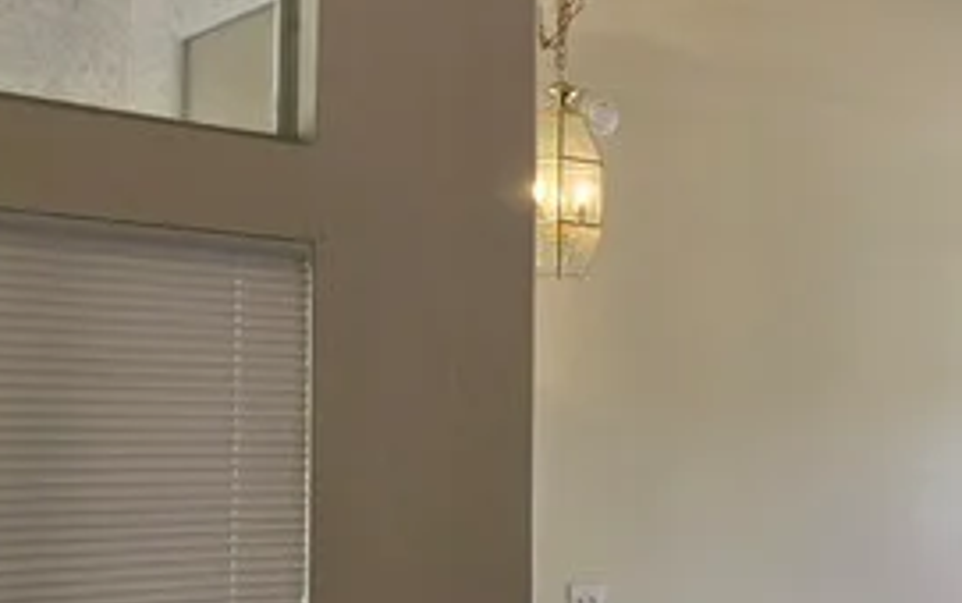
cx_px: 1161
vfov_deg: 24.8
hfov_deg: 32.1
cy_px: 394
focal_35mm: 52
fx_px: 1365
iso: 25
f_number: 1.9
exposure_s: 1/120
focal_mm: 2.2
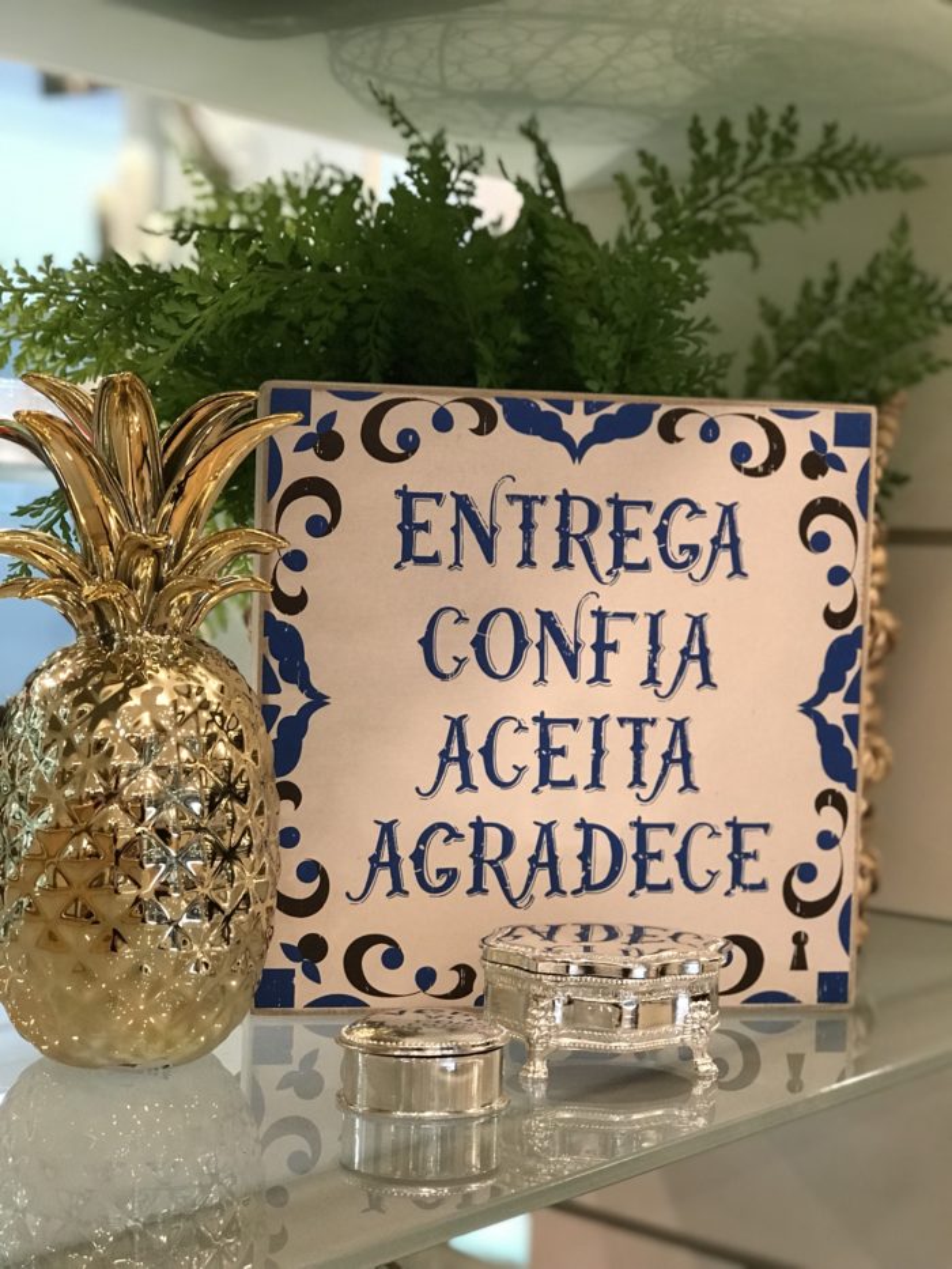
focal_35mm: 57
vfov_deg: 33.8
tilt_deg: -2.1
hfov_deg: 25.7
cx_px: 476
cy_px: 634
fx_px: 2090
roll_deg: -2.2
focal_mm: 6.6
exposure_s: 1/60
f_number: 2.8
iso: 250
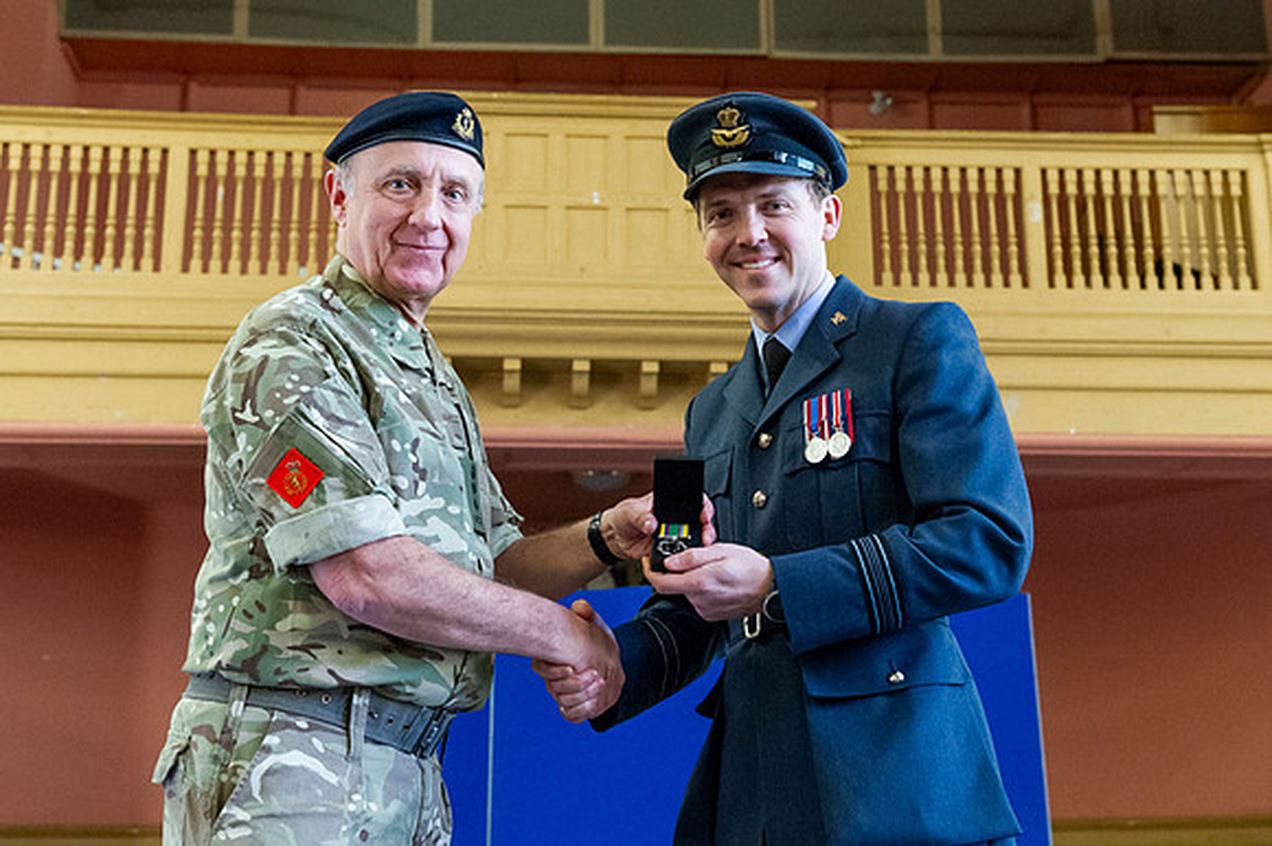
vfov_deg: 24.3
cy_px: 381
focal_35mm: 56
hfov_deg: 35.9
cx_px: 659
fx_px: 1963
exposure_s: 1/160
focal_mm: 48
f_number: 5
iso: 5000
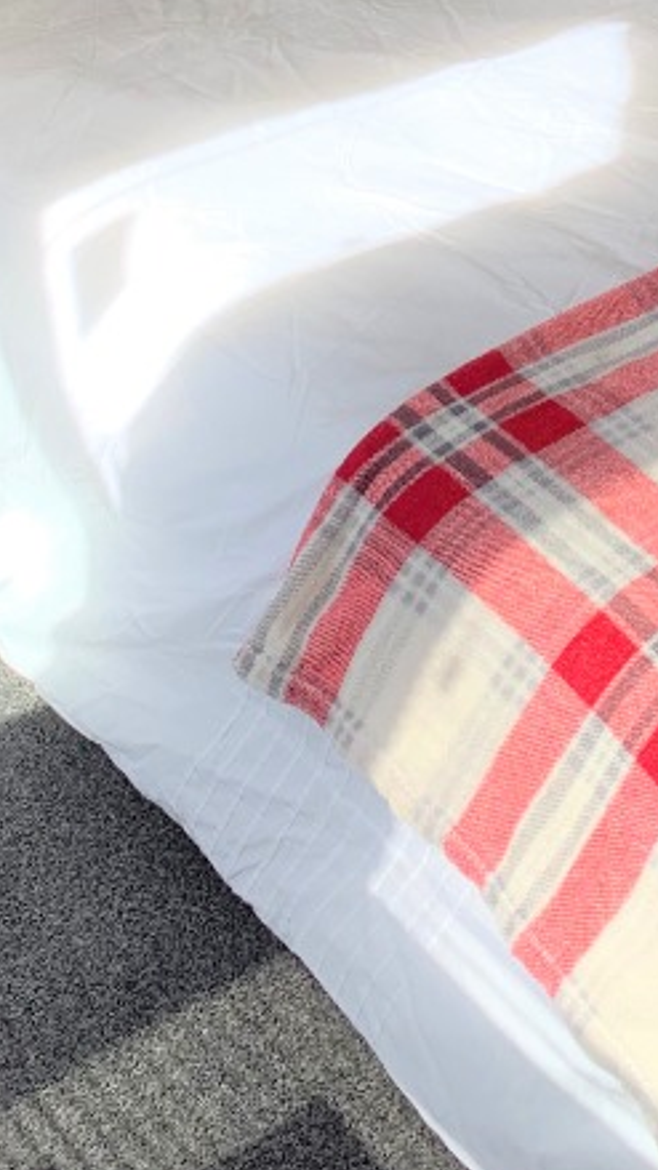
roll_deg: -1.6
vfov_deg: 28.6
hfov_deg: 18.0
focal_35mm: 66
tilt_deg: -19.6
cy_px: -155
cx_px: 589
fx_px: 2047
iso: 25
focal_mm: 4.25
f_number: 1.8
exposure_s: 1/399
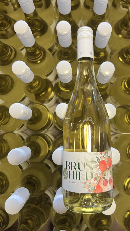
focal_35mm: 29
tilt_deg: -85.6
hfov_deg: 39.9
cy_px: 118
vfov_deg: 66.1
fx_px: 178
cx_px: 80
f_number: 1.5
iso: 200
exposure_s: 1/50
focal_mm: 5.7
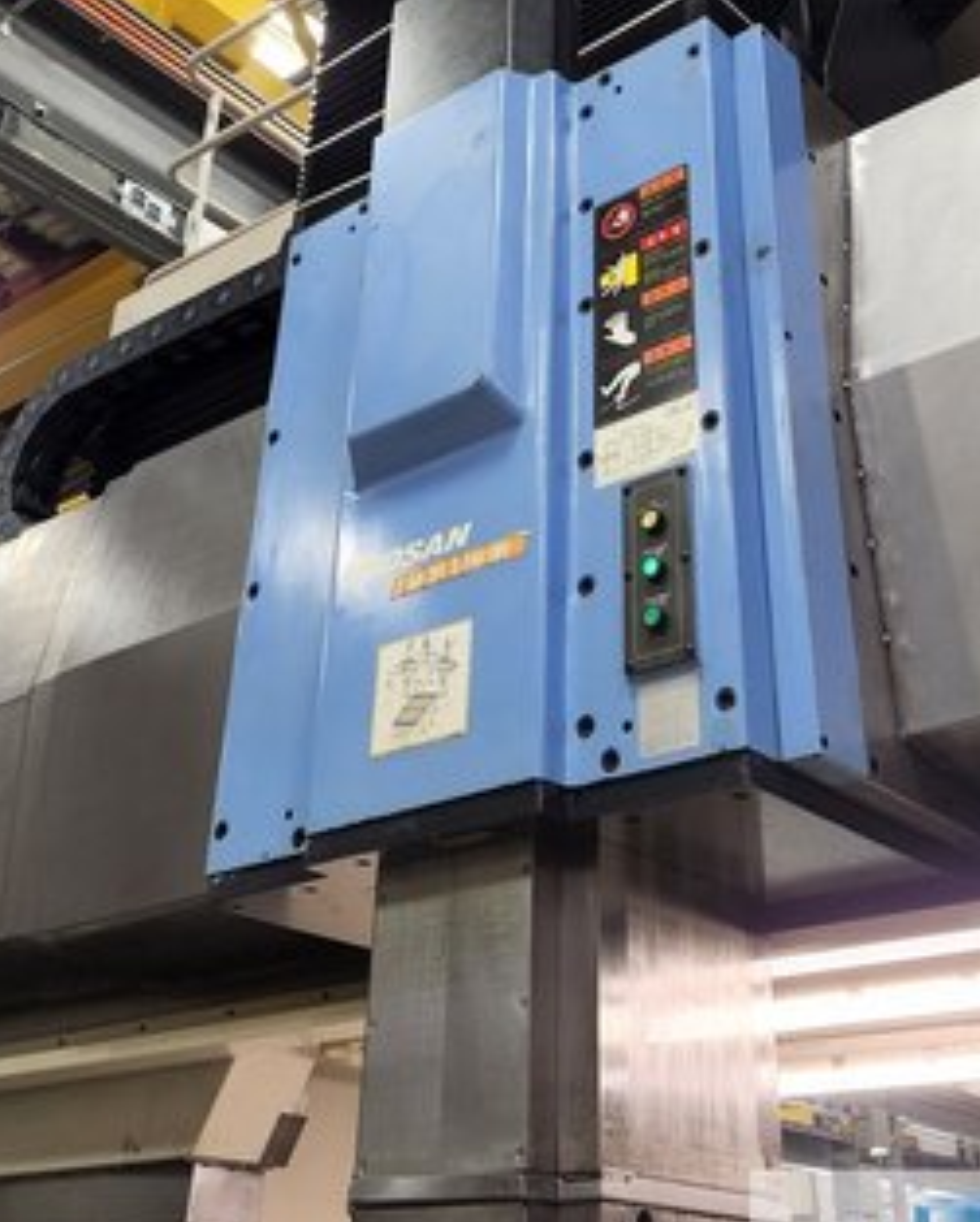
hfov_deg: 34.9
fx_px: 1557
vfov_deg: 41.7
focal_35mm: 43
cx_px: 551
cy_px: 316
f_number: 1.8
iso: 400
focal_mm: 6.4
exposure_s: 1/120
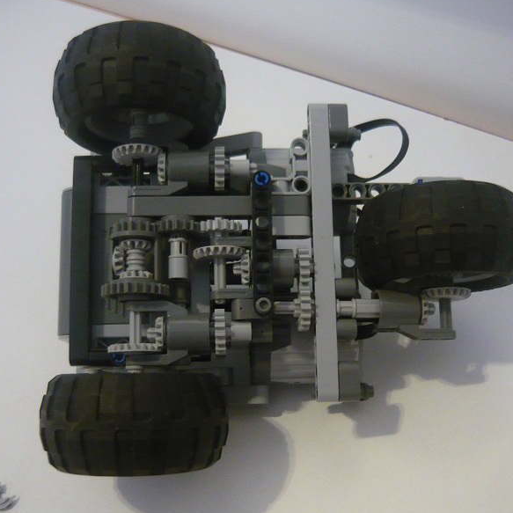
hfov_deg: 41.9
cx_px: 260
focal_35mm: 40
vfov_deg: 41.9
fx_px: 671
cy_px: 259
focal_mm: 5.5
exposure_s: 1/10
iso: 400
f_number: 2.8
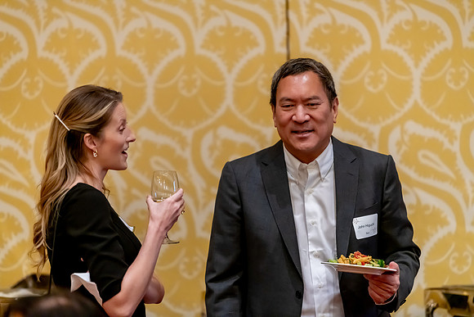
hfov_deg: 10.3
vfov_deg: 6.9
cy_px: 158
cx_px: 237
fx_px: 2634
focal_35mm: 200
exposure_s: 1/200
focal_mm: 200
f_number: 2.8
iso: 5000
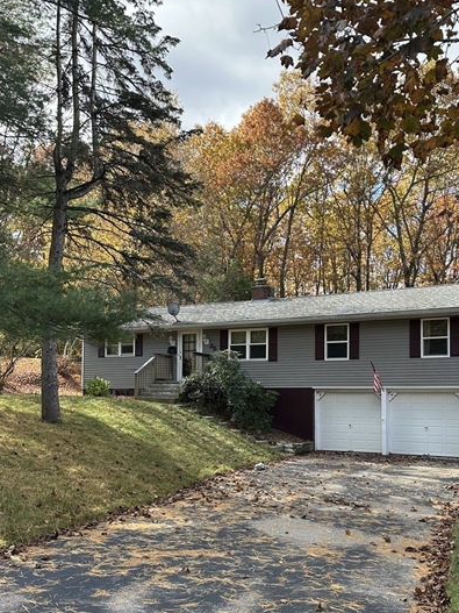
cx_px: 272
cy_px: 376
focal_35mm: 35
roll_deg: -0.8
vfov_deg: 52.2
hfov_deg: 40.5
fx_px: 619
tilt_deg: +1.3
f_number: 1.78
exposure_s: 1/680
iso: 80
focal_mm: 6.86
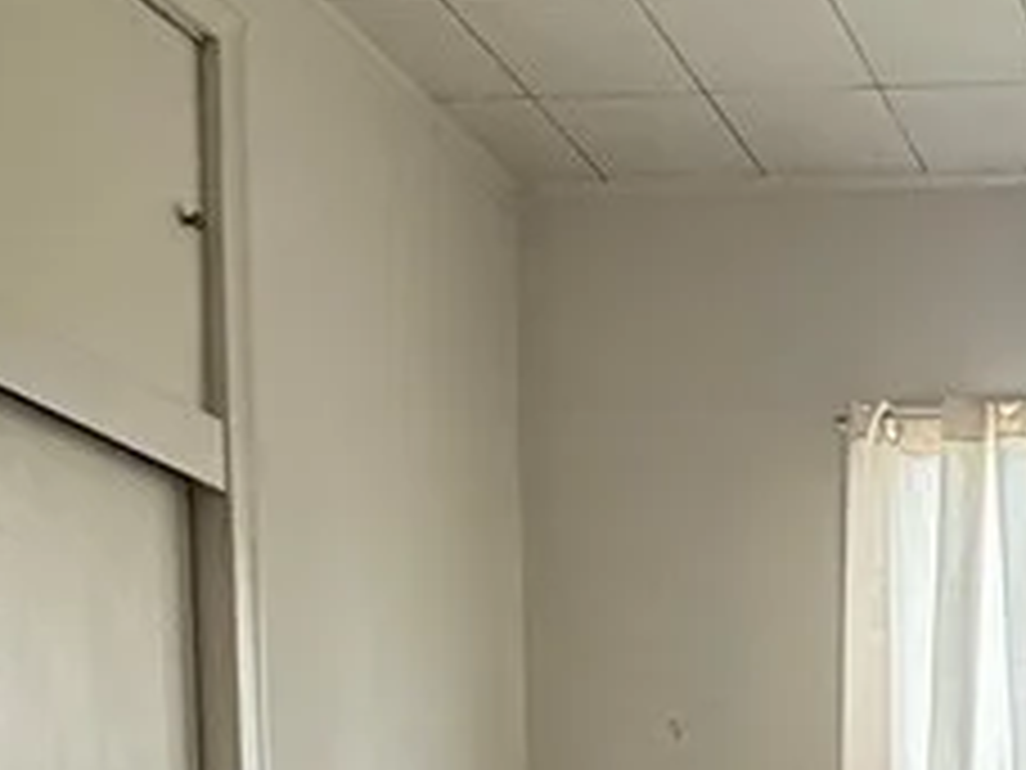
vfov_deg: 20.4
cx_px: 1408
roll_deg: +0.3
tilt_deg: -0.3
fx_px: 1867
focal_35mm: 63
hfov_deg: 25.5
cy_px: 1103
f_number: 2.2
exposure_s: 1/99
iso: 200
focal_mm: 2.22
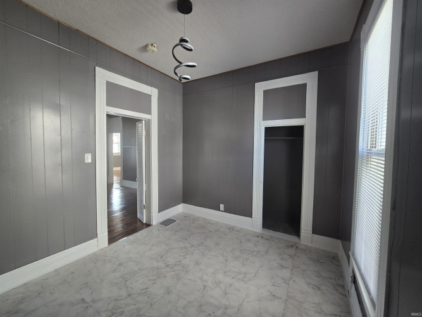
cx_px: 211
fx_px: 158
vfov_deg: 89.9
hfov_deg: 106.2
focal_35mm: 13
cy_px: 158
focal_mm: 2.2
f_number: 2.2
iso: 100
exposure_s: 1/60
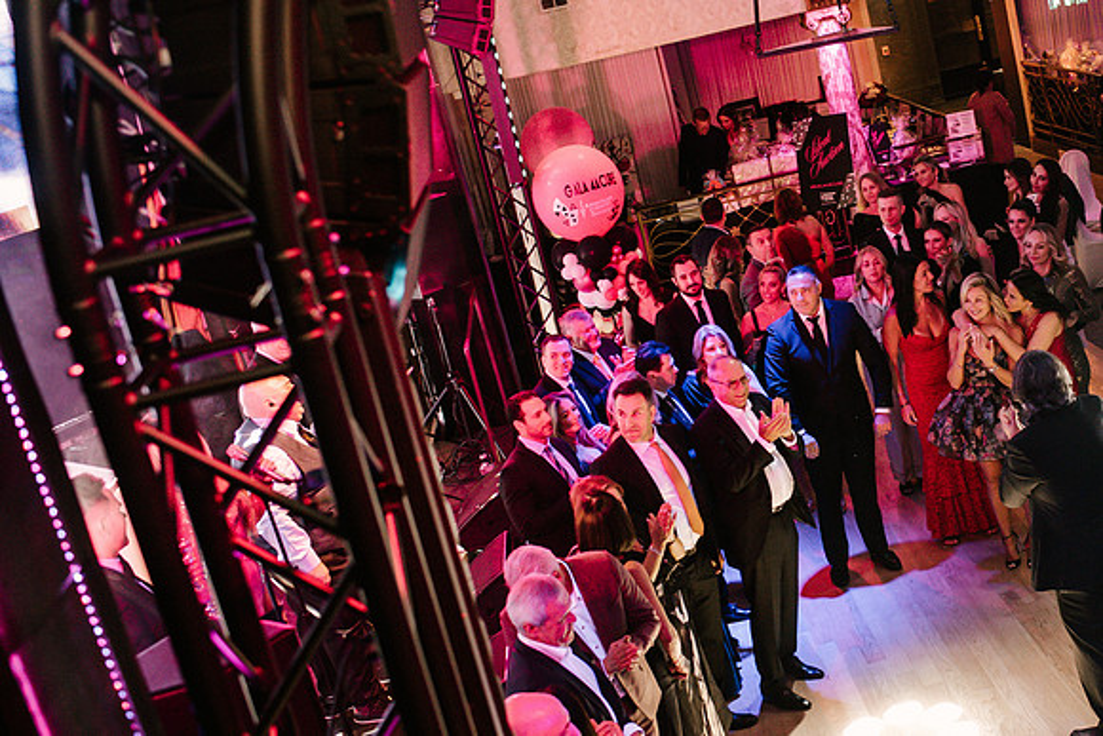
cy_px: 368
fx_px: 1596
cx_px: 821
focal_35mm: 52
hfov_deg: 37.2
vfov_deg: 26.0
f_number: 2.8
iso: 2500
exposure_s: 1/200
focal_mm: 35
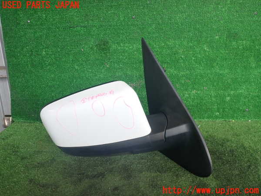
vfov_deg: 46.8
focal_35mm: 30
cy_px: 98
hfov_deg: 60.0
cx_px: 130
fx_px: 226
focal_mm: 5.4
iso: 200
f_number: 2.3
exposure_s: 1/80
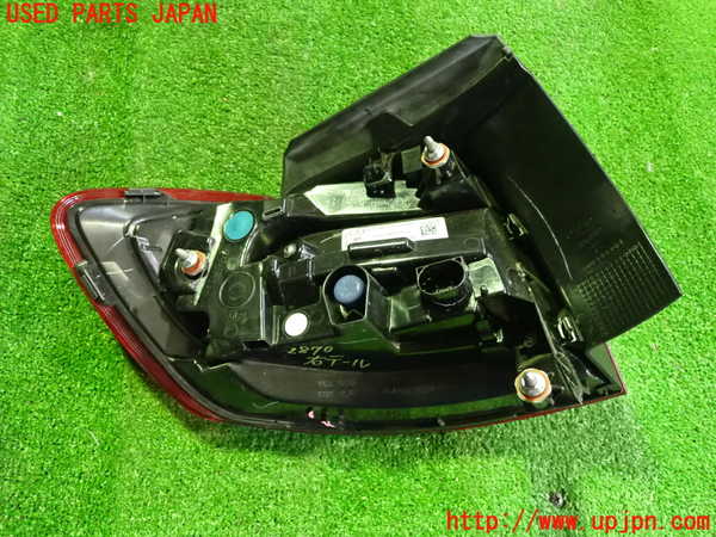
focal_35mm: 30
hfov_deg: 60.0
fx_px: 621
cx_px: 358
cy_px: 268
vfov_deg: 46.8
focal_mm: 5.4
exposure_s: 1/40
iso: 1600
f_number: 2.3
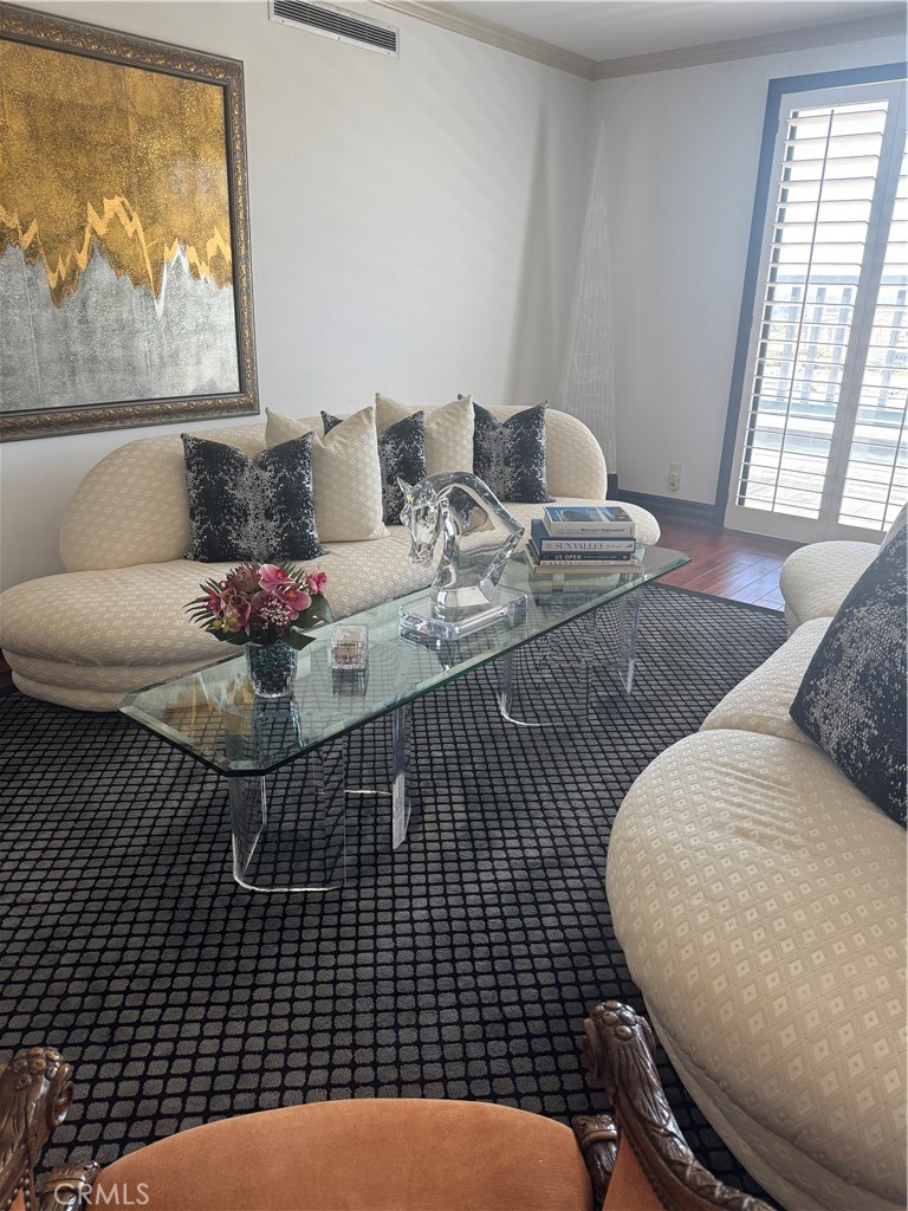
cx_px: 454
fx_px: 839
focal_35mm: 24
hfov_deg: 56.8
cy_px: 606
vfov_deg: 71.6
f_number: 1.78
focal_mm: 6.76
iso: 125
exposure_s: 1/121
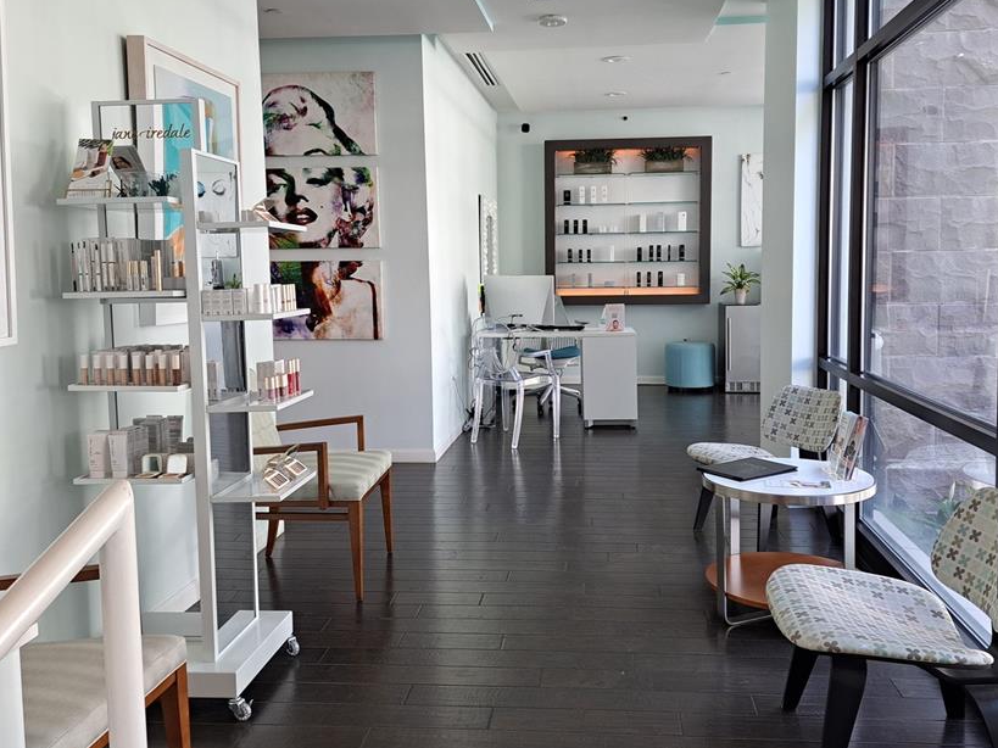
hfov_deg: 59.9
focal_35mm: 30
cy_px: 337
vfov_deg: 46.7
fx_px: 865
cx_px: 536
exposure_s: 1/60
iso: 100
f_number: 1.8
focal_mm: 5.23
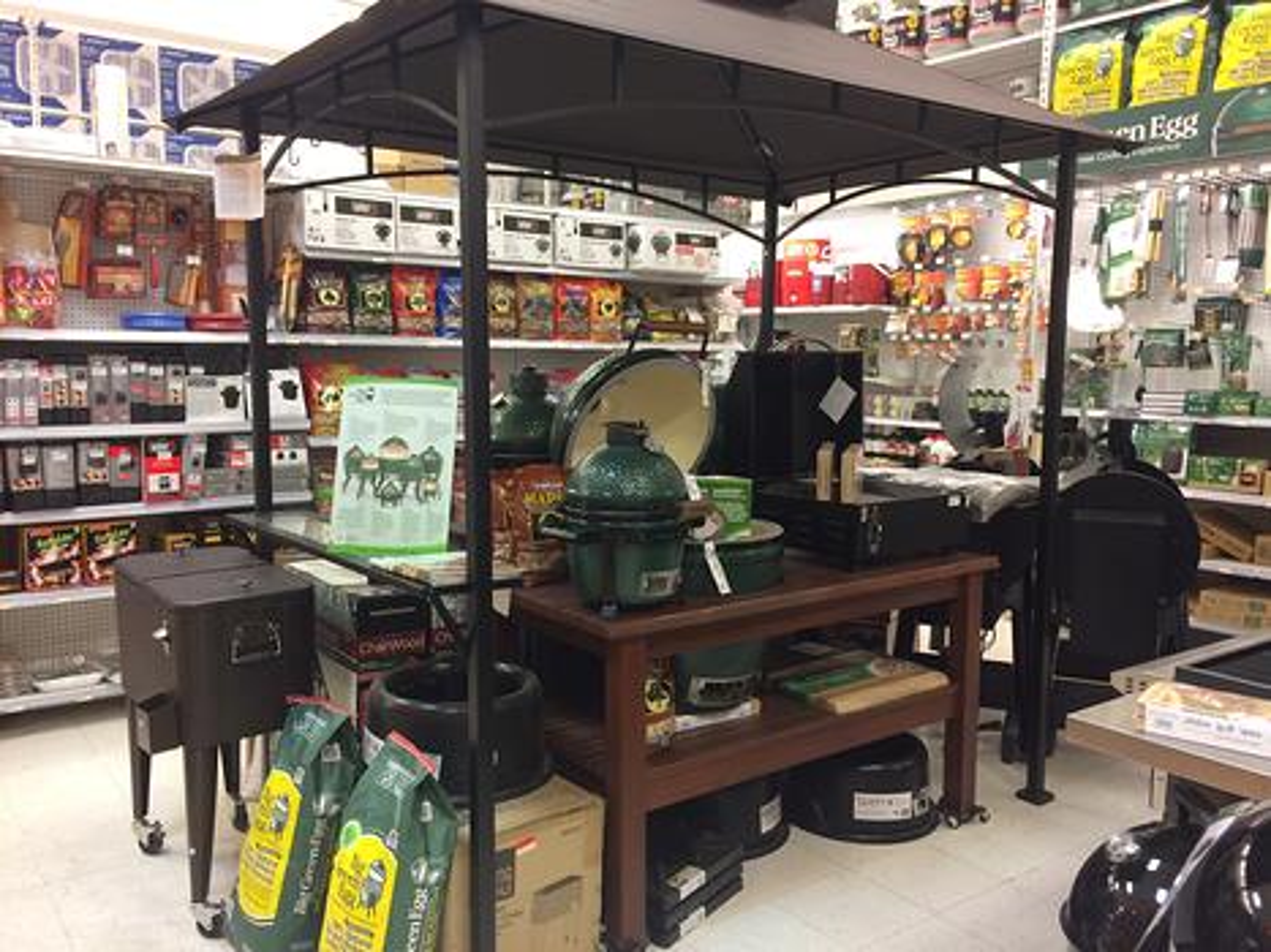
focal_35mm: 29
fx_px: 1065
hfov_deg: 61.7
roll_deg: +0.5
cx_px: 636
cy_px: 476
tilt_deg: -7.2
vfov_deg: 48.2
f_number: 2.2
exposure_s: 1/30
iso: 80
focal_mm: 4.15
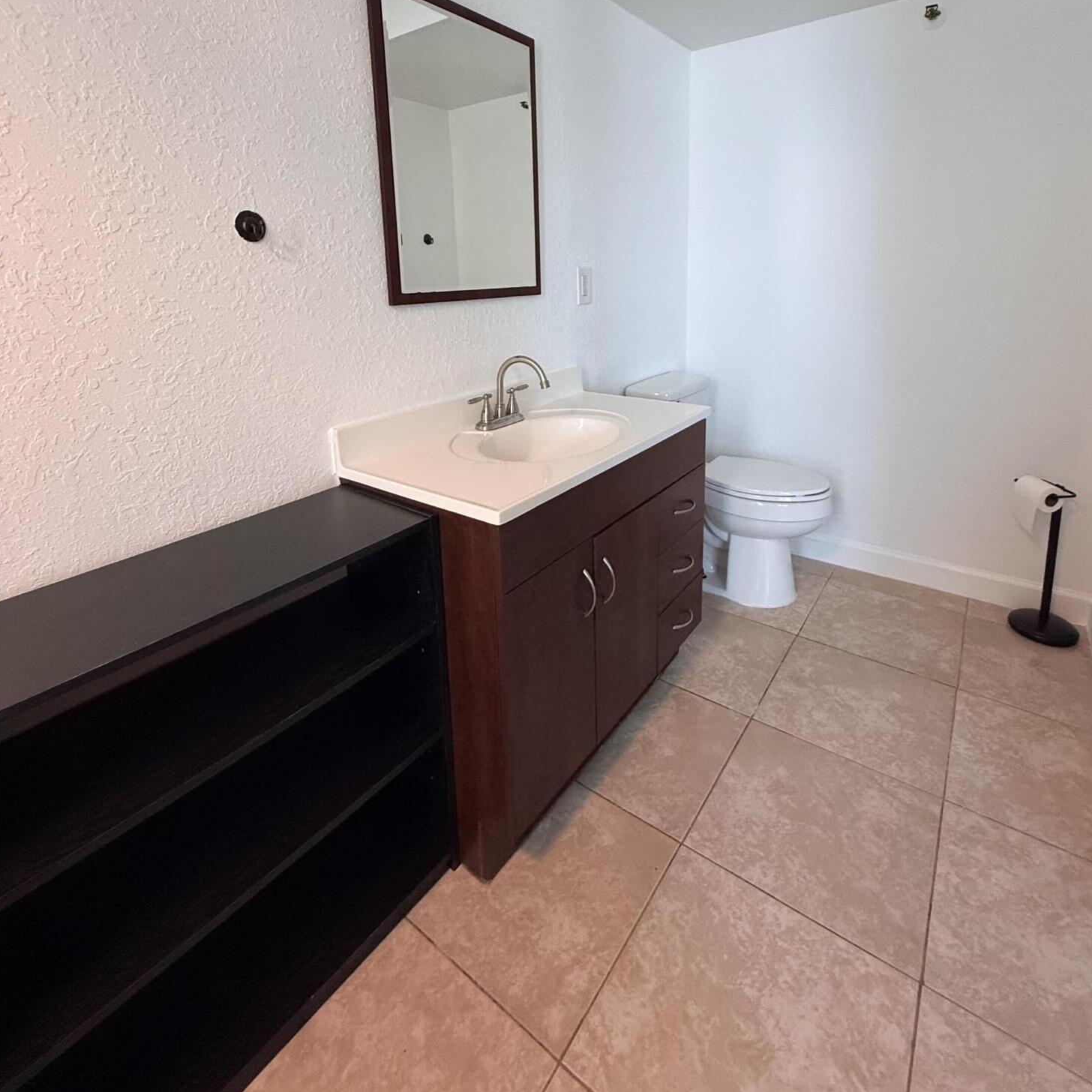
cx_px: 557
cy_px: 386
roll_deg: +1.2
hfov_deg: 84.0
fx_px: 607
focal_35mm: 17
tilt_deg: -9.4
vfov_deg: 81.8
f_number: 2.2
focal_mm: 2.22
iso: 320
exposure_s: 1/91
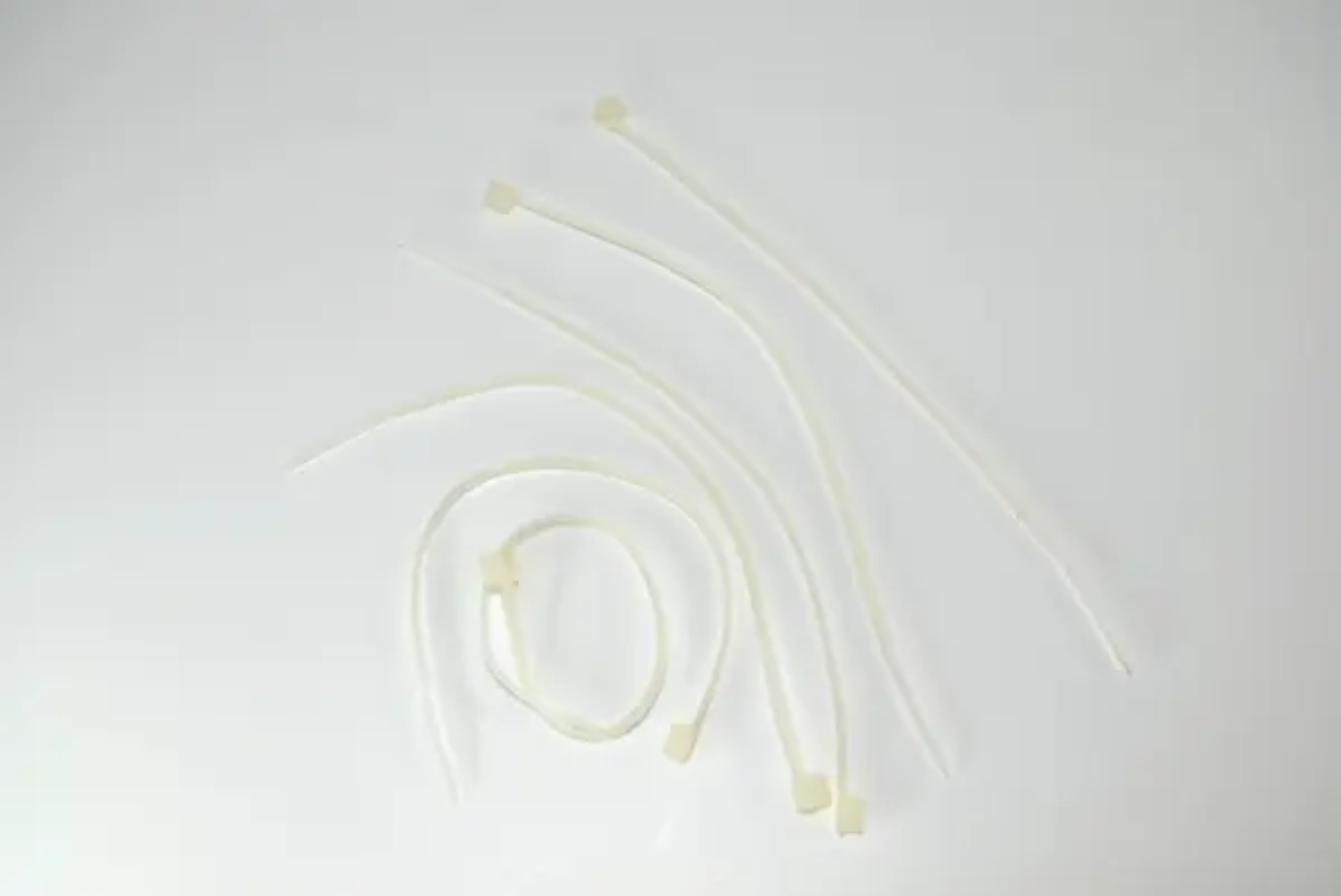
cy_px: 448
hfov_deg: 51.3
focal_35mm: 38
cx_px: 670
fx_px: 1398
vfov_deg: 35.5
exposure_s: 1/100
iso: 100
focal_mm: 25
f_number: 5.6
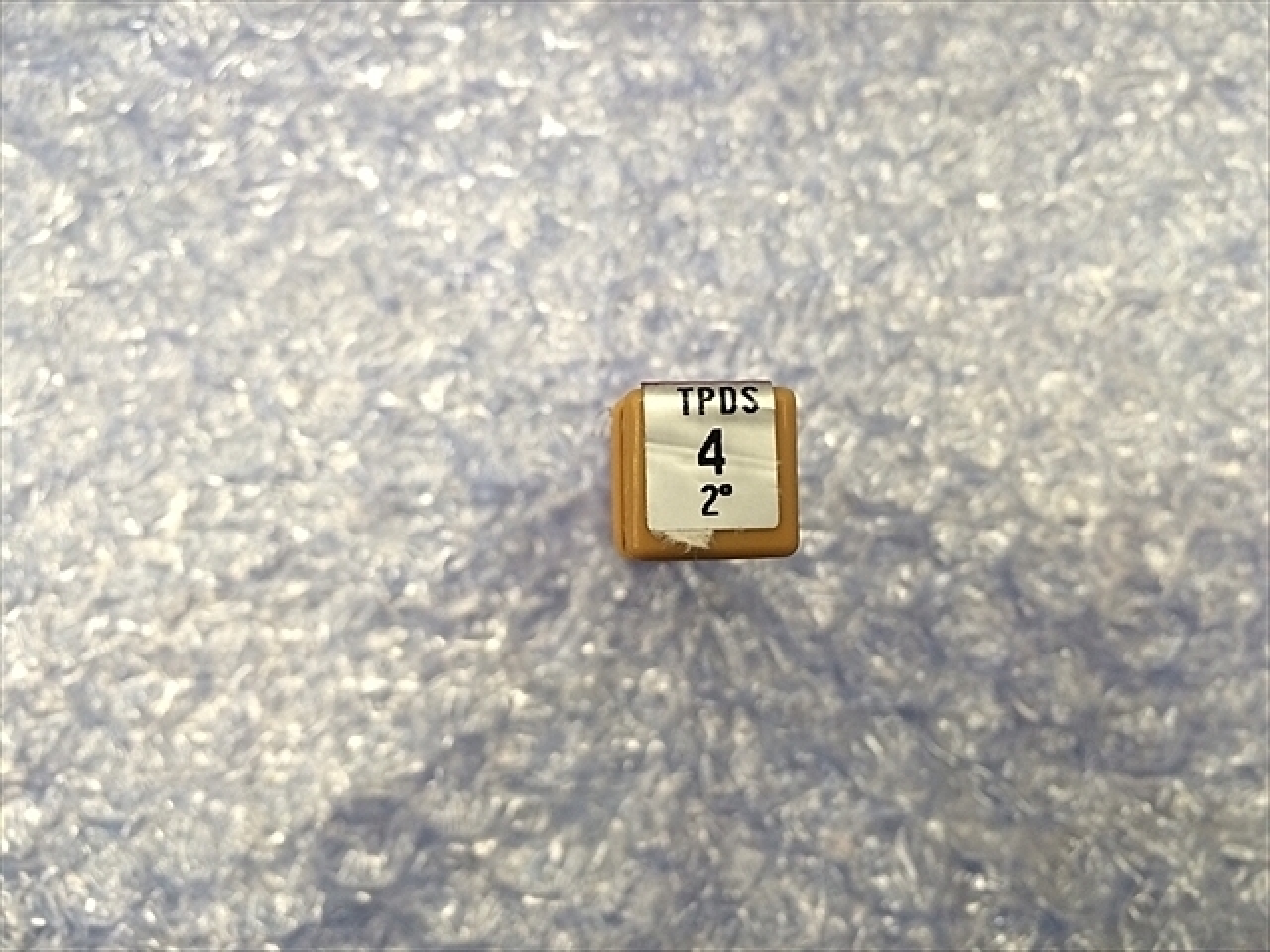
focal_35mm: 29
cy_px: 476
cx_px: 635
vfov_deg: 48.2
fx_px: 1064
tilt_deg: -82.8
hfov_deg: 61.7
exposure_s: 1/30
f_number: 2.2
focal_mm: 4.15
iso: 64
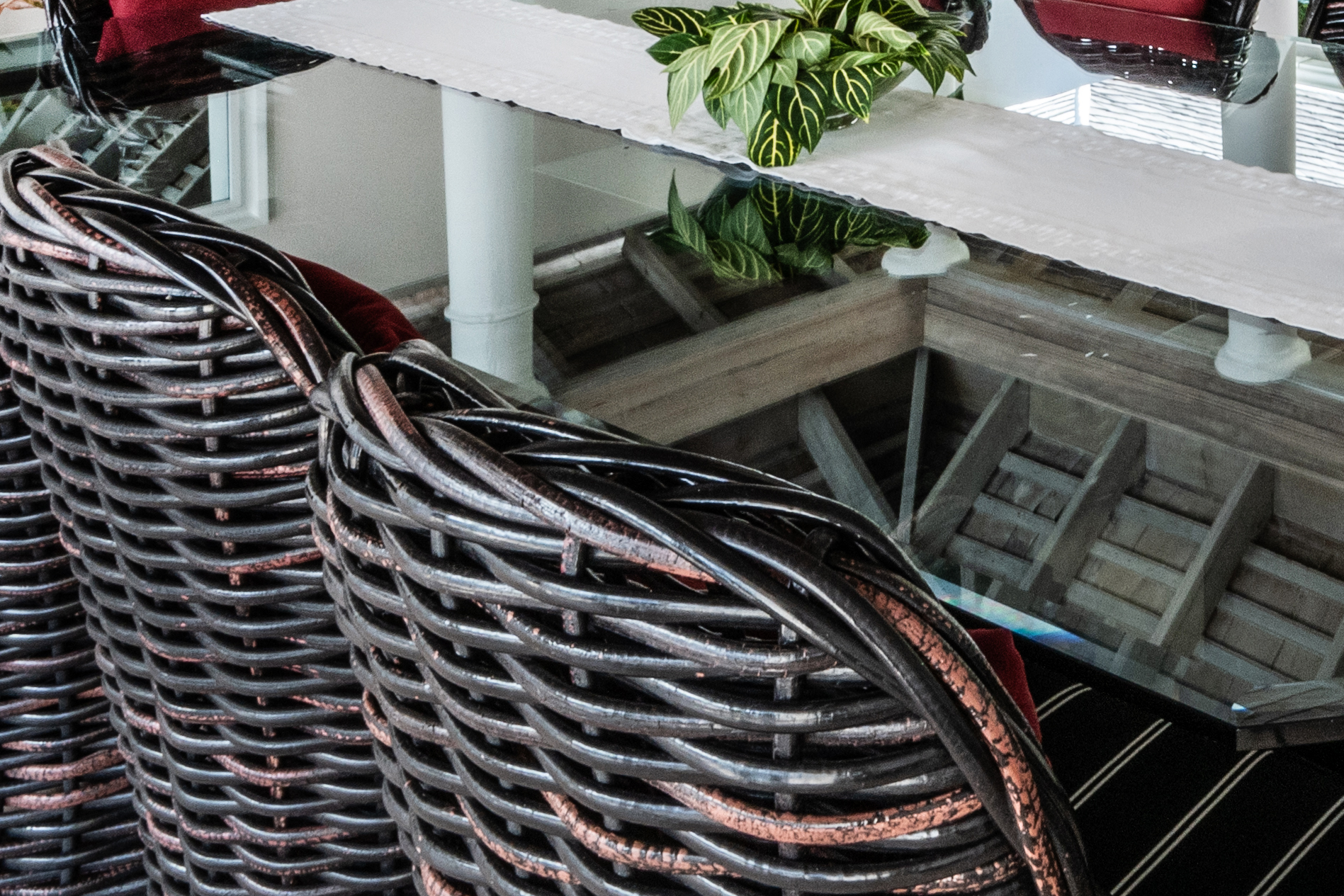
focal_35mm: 53
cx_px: 1423
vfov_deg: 21.9
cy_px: -396
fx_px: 1964
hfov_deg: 33.6
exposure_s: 1/6
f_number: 22
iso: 320
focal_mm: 16.5
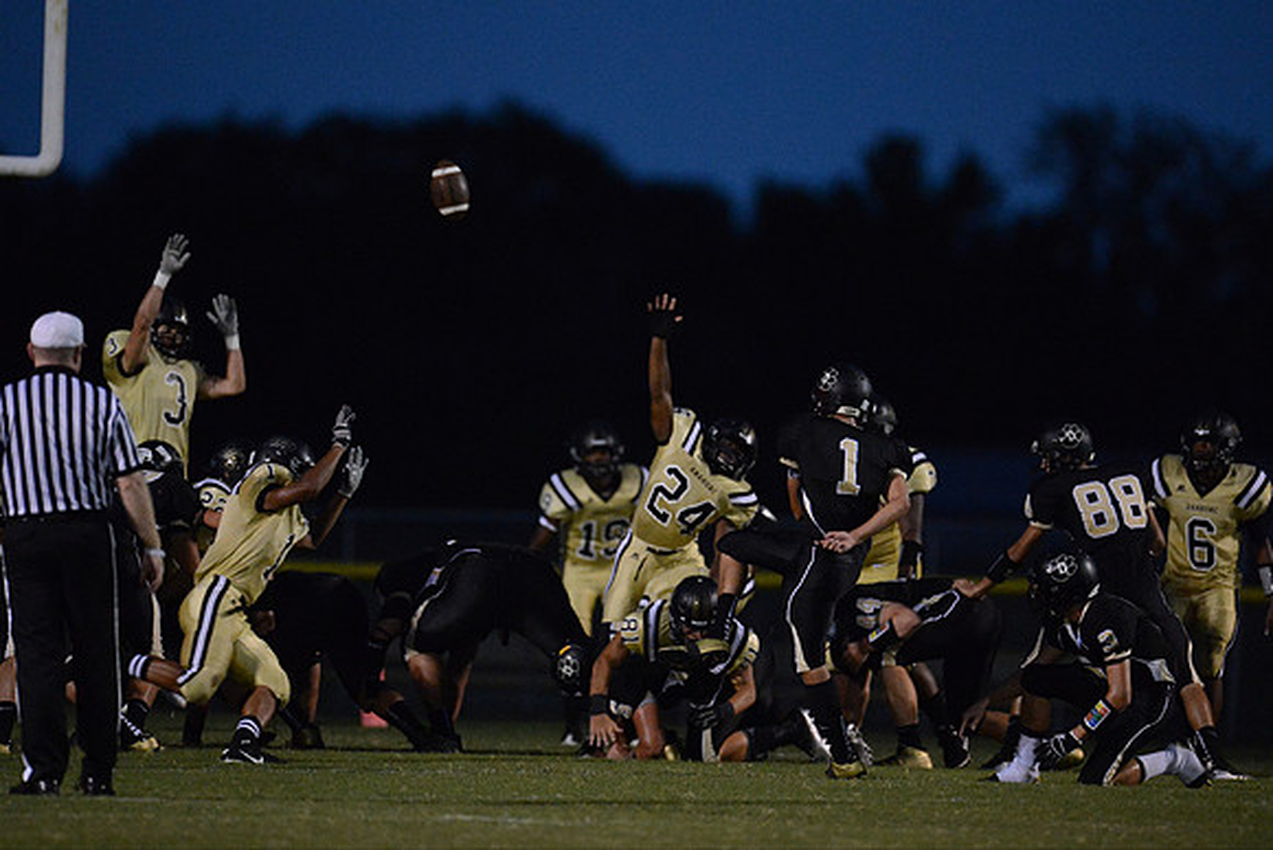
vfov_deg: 3.4
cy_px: 425
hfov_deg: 5.2
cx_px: 636
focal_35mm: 400
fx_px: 14147
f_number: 2.8
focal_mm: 400
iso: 12800
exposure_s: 1/800
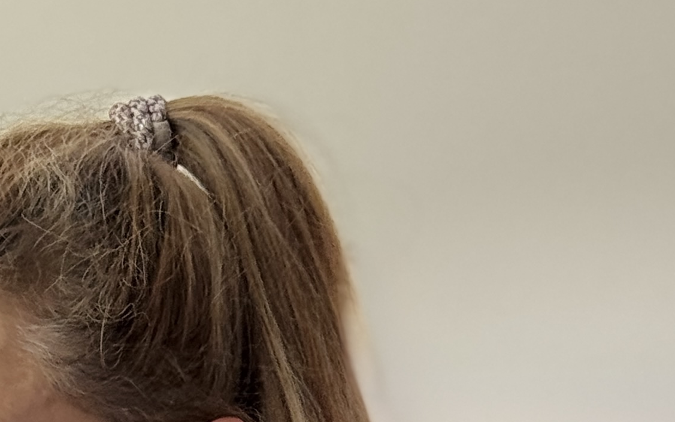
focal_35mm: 182
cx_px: -108
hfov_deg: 11.3
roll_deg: -0.4
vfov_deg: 6.8
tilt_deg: -3.4
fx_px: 3348
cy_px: 1082
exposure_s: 1/121
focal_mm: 6.76
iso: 50
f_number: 1.78
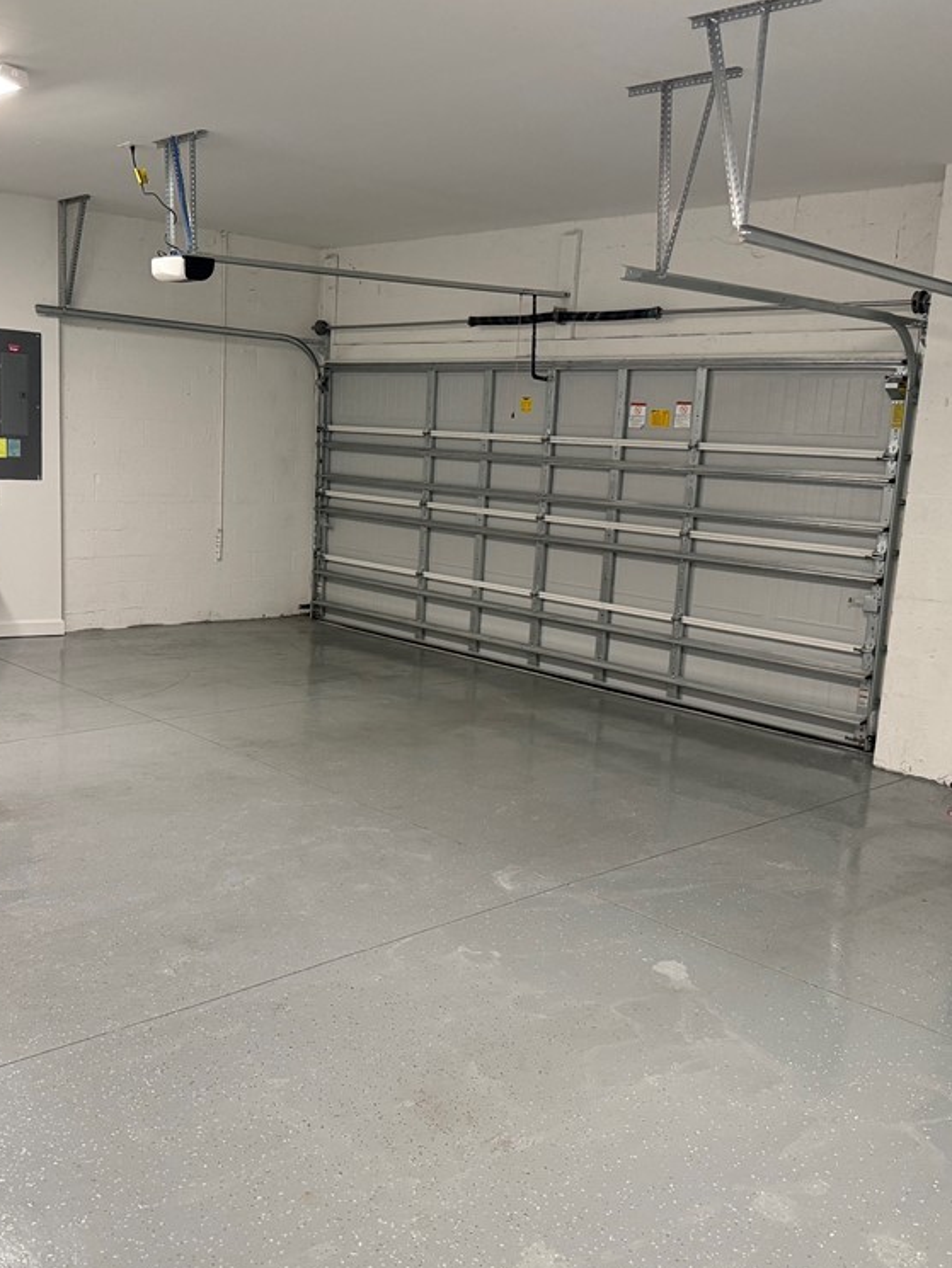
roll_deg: -3.2
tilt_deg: -9.2
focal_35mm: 33
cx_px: 410
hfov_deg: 42.9
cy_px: 638
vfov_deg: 55.3
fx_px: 1210
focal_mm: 6.76
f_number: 1.78
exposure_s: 1/60
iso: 320
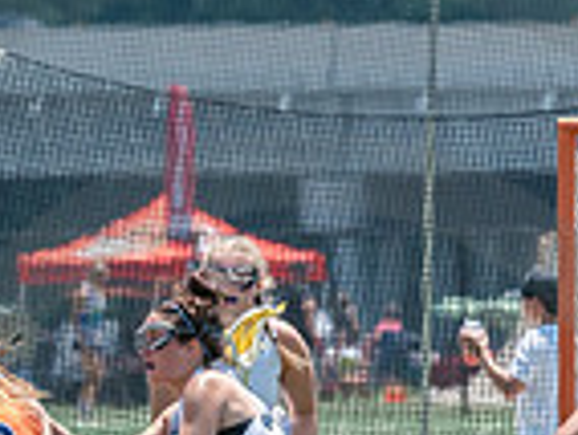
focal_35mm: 1421
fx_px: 23767
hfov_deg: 1.4
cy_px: 591
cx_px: -647
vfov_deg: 1.0
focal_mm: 200
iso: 400
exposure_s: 1/1600
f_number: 5
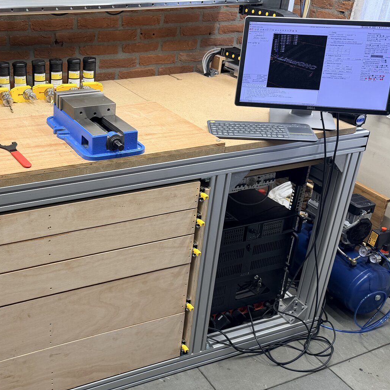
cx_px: 83
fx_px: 523
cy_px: 190
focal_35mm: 41
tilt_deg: -26.5
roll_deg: -0.7
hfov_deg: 39.5
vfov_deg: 40.9
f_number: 1.78
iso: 100
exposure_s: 1/121
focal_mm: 6.76
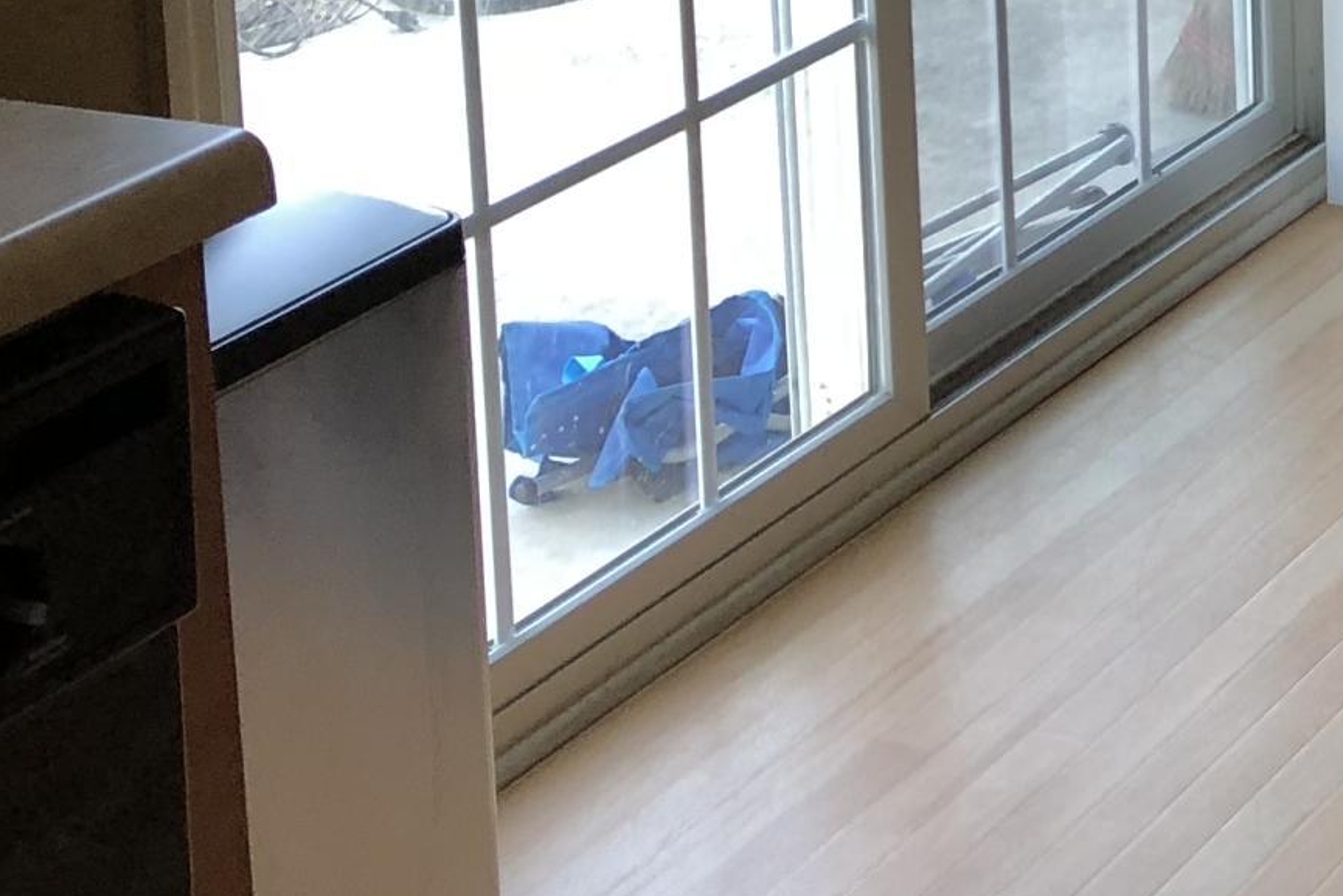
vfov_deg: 12.7
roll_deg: +0.4
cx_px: 1928
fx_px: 3768
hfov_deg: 18.3
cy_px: -567
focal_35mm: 101
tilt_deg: -9.4
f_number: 1.8
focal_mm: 4
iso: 25
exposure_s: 1/40
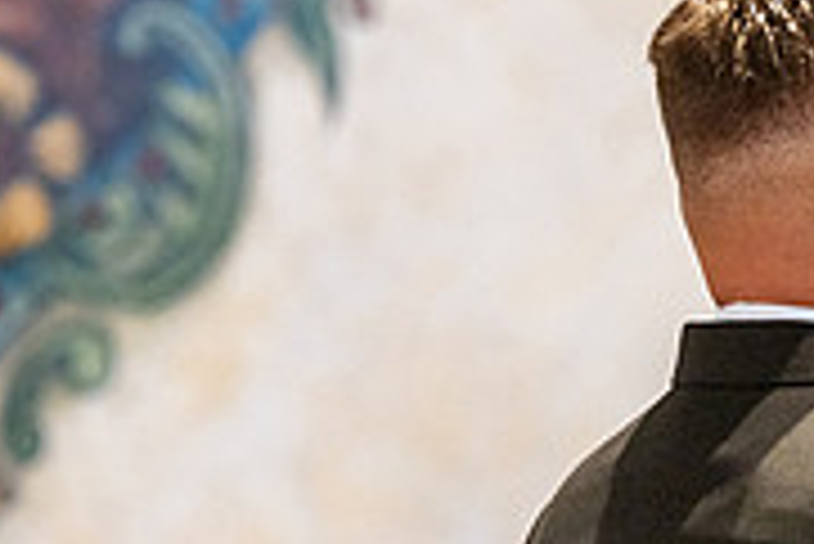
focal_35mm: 416
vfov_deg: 3.3
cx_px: 553
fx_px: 9413
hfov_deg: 5.0
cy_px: 695
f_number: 3.2
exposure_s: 1/320
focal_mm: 130
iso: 1250
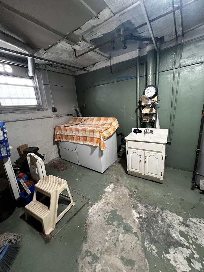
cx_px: 102
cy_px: 136
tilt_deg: -12.5
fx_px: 102
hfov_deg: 89.9
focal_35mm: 13
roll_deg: +2.8
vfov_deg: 106.2
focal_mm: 1.57
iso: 500
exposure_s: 1/60
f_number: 1.8
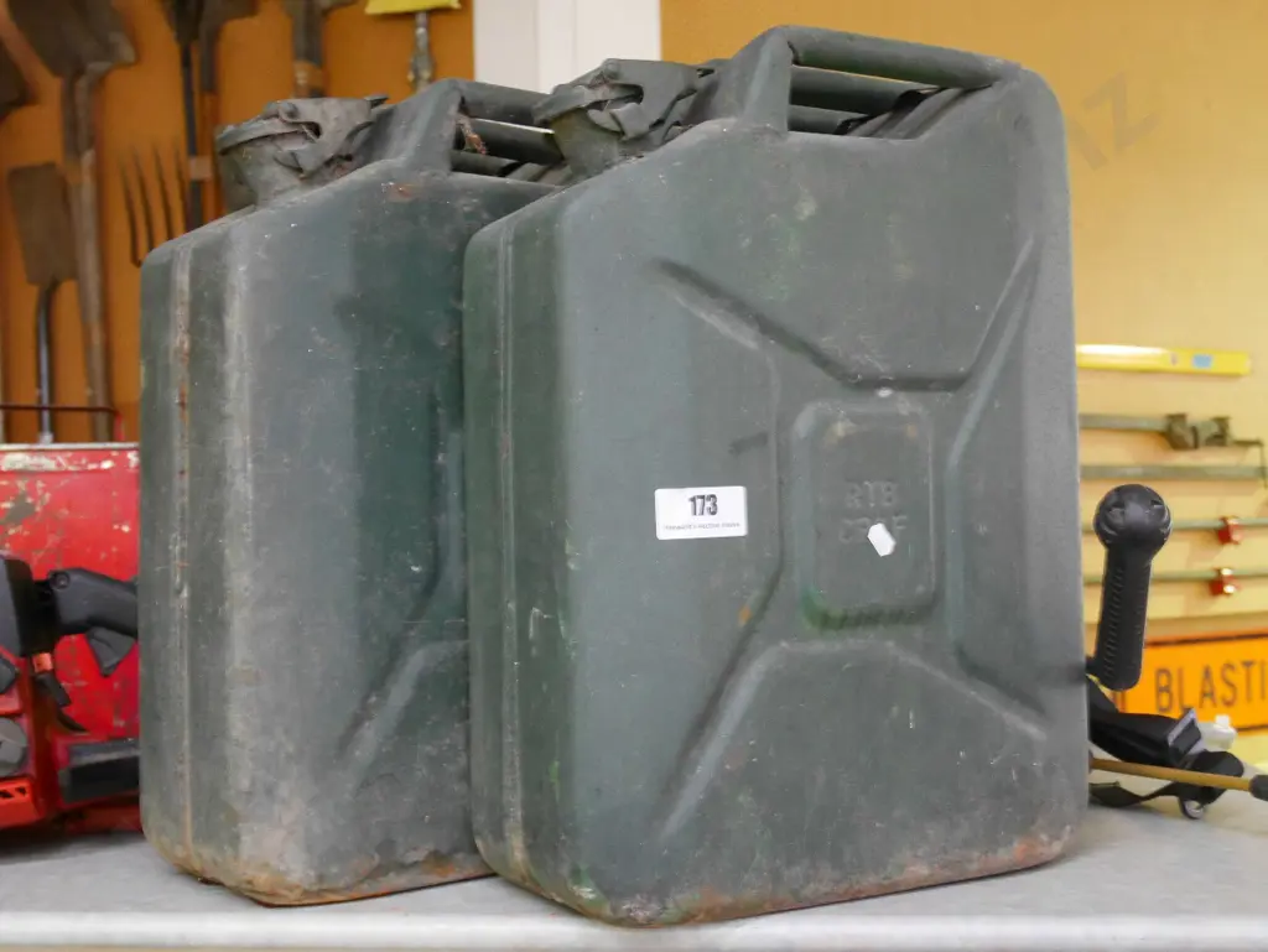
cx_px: 634
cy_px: 476
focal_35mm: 44
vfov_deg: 32.9
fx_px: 1612
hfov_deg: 42.9
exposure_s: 1/13
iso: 3200
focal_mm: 22
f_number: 4.8
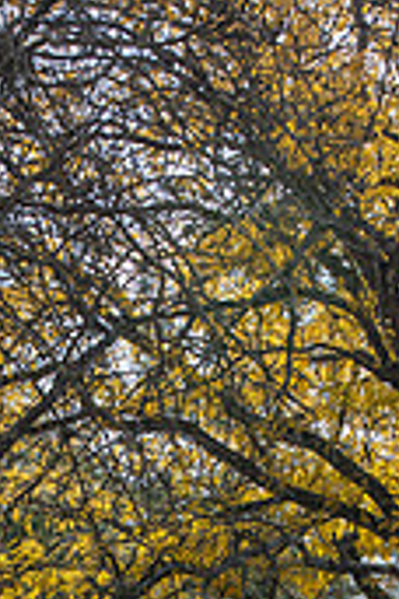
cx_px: 18
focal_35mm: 184
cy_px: 743
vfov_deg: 10.9
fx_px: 3059
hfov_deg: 7.4
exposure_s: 1/400
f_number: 5.6
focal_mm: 70
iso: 200
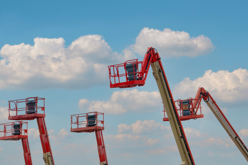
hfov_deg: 11.2
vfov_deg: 7.5
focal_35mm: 183
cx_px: 124
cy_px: 82
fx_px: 1261
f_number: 7.1
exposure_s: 1/1000
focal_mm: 122
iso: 200
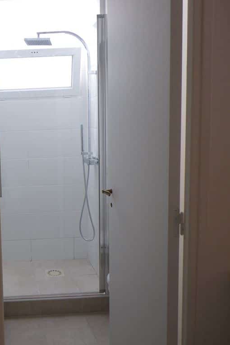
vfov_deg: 49.6
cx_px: 11
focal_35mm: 39
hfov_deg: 32.0
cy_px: 173
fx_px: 374
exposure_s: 1/100
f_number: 2.6
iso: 64
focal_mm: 4.9
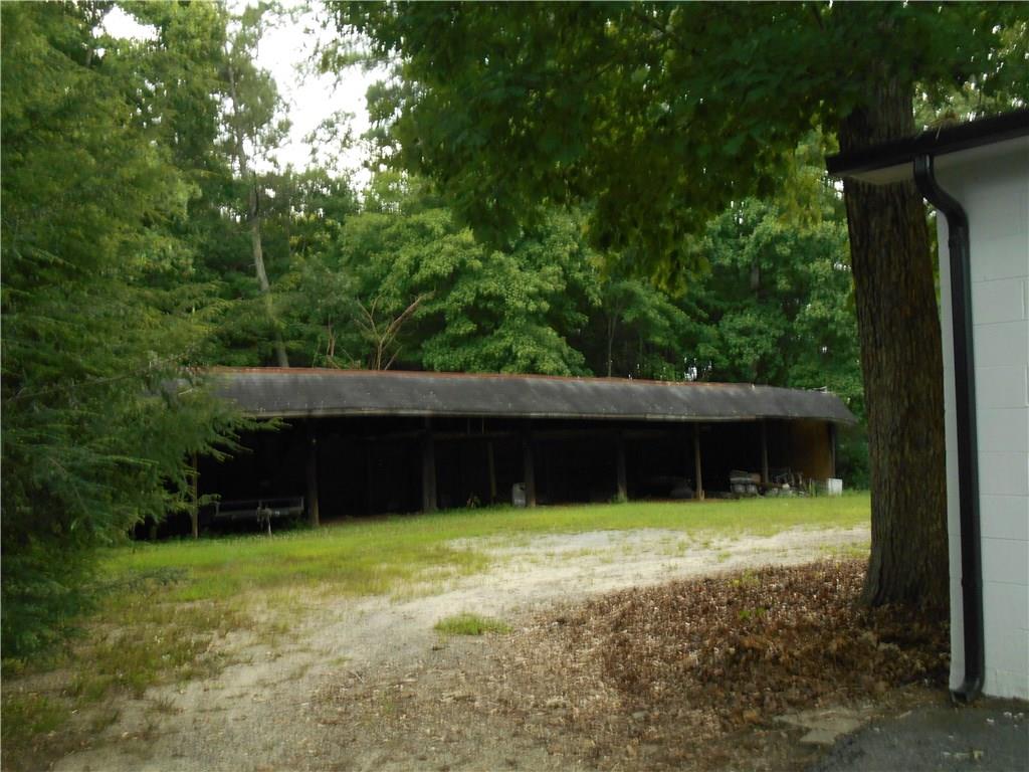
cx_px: 514
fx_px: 1040
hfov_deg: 52.6
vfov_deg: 40.7
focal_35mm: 35
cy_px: 386
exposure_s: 1/30
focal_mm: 6.3
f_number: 3.7
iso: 280
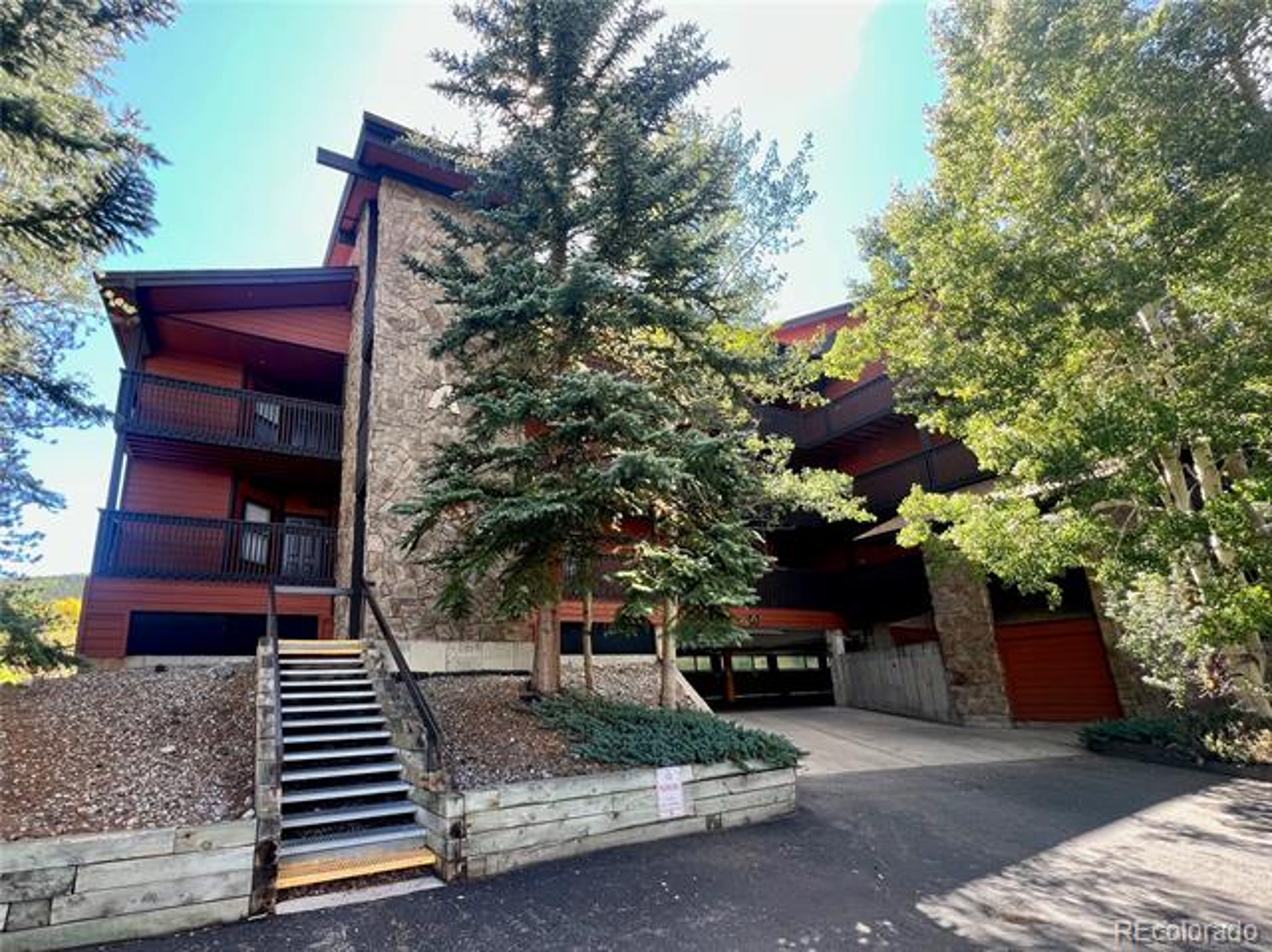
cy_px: 476
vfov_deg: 89.8
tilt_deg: +15.1
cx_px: 636
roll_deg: +1.7
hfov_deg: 106.2
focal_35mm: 13
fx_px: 477
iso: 40
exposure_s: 1/99
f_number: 1.8
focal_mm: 1.57
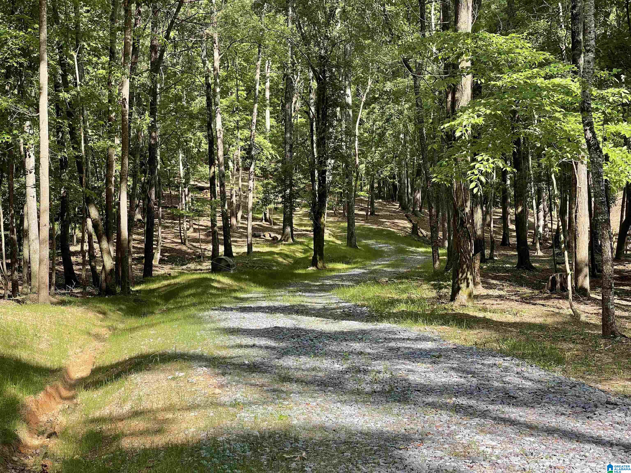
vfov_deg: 22.9
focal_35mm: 64
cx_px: 316
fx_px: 1167
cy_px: 236
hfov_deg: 30.3
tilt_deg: -1.7
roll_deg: +2.5
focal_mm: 7.5
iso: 20
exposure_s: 1/179
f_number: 2.2
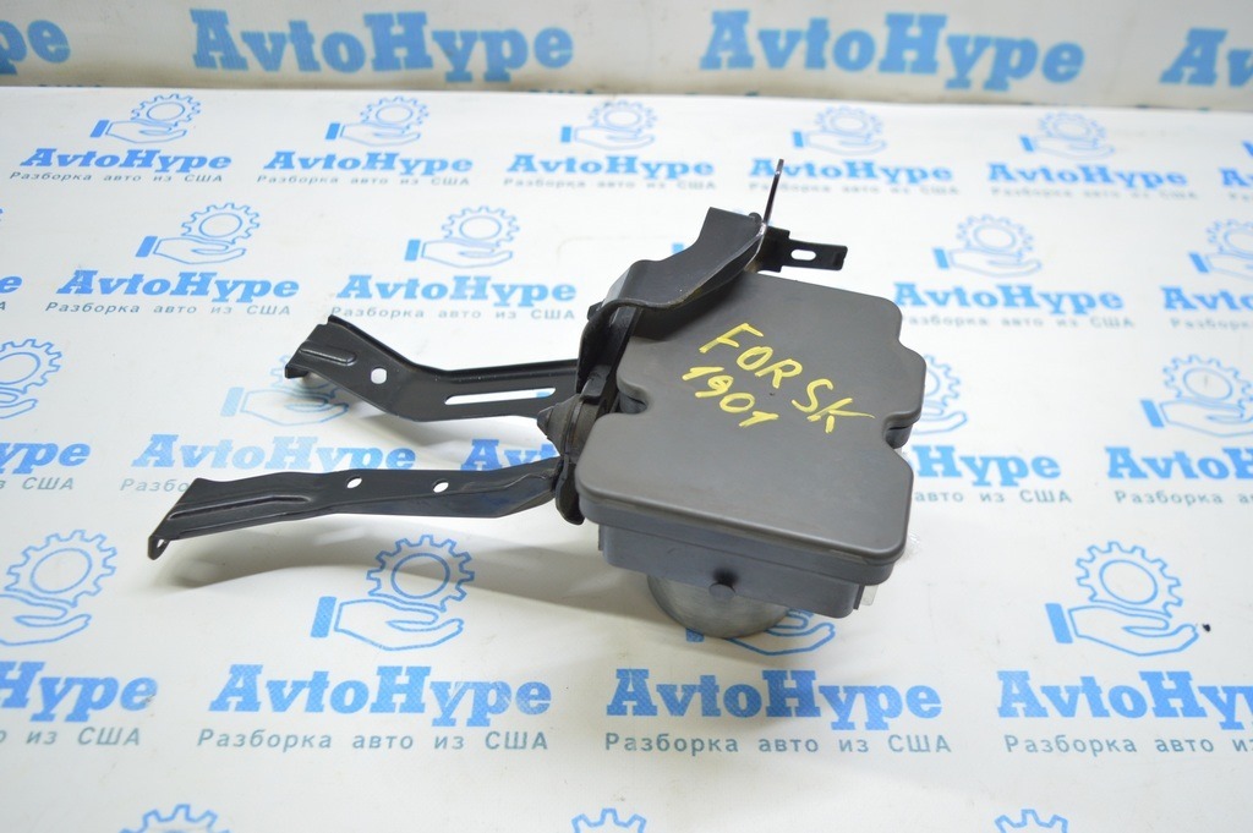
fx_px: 1148
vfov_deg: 39.9
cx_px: 626
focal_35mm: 33
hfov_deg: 57.3
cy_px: 416
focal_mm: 22
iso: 400
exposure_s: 1/40
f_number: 3.8
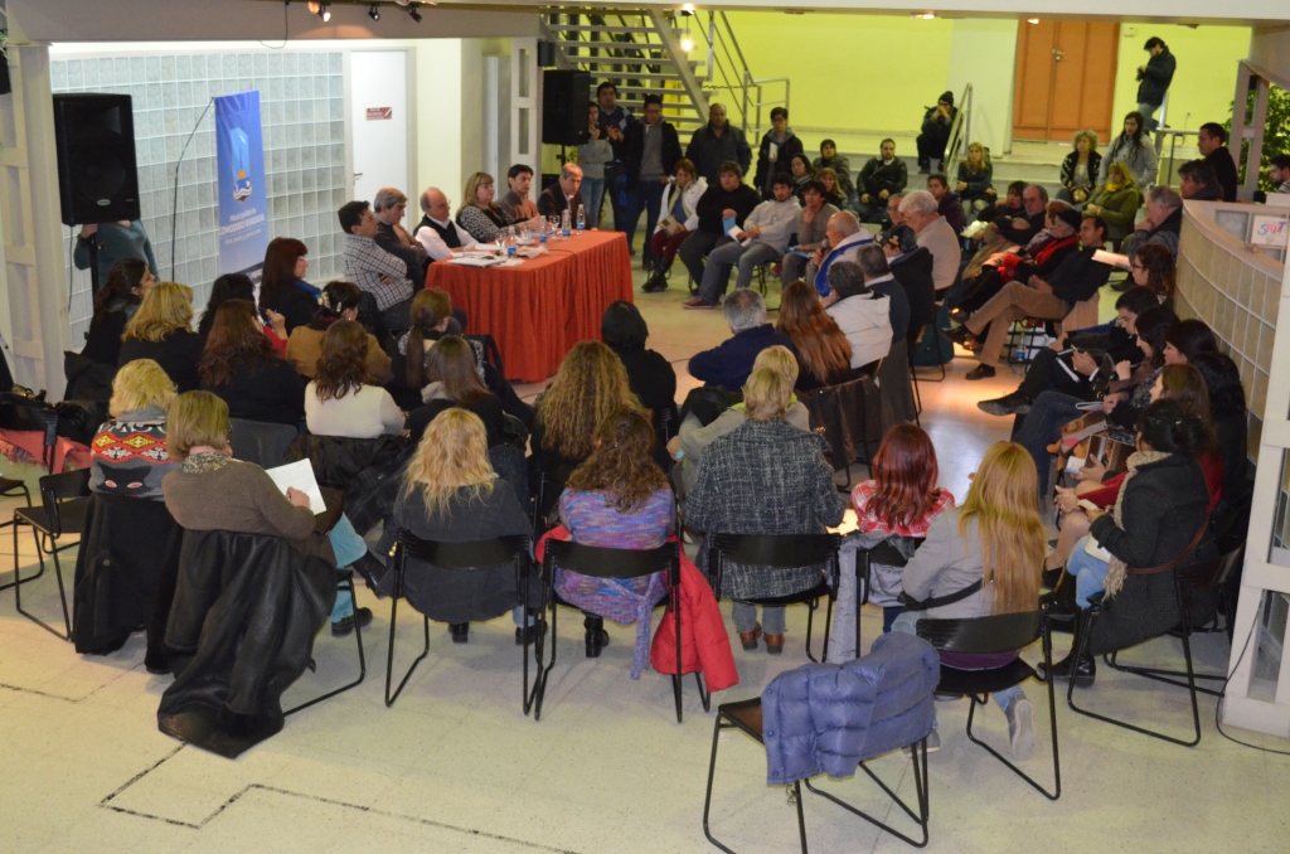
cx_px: 645
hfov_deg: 46.5
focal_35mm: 42
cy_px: 427
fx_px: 1502
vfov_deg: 31.7
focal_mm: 28
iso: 3200
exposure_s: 1/60
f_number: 4.5
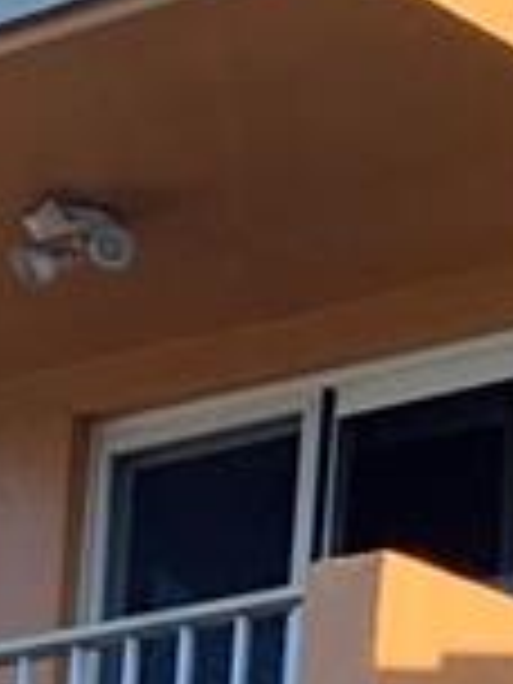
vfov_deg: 8.8
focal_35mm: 205
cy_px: 1629
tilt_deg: +5.1
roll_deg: -2.8
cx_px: 1305
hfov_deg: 6.8
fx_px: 4051
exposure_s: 1/669
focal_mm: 4.25
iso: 25
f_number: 1.8
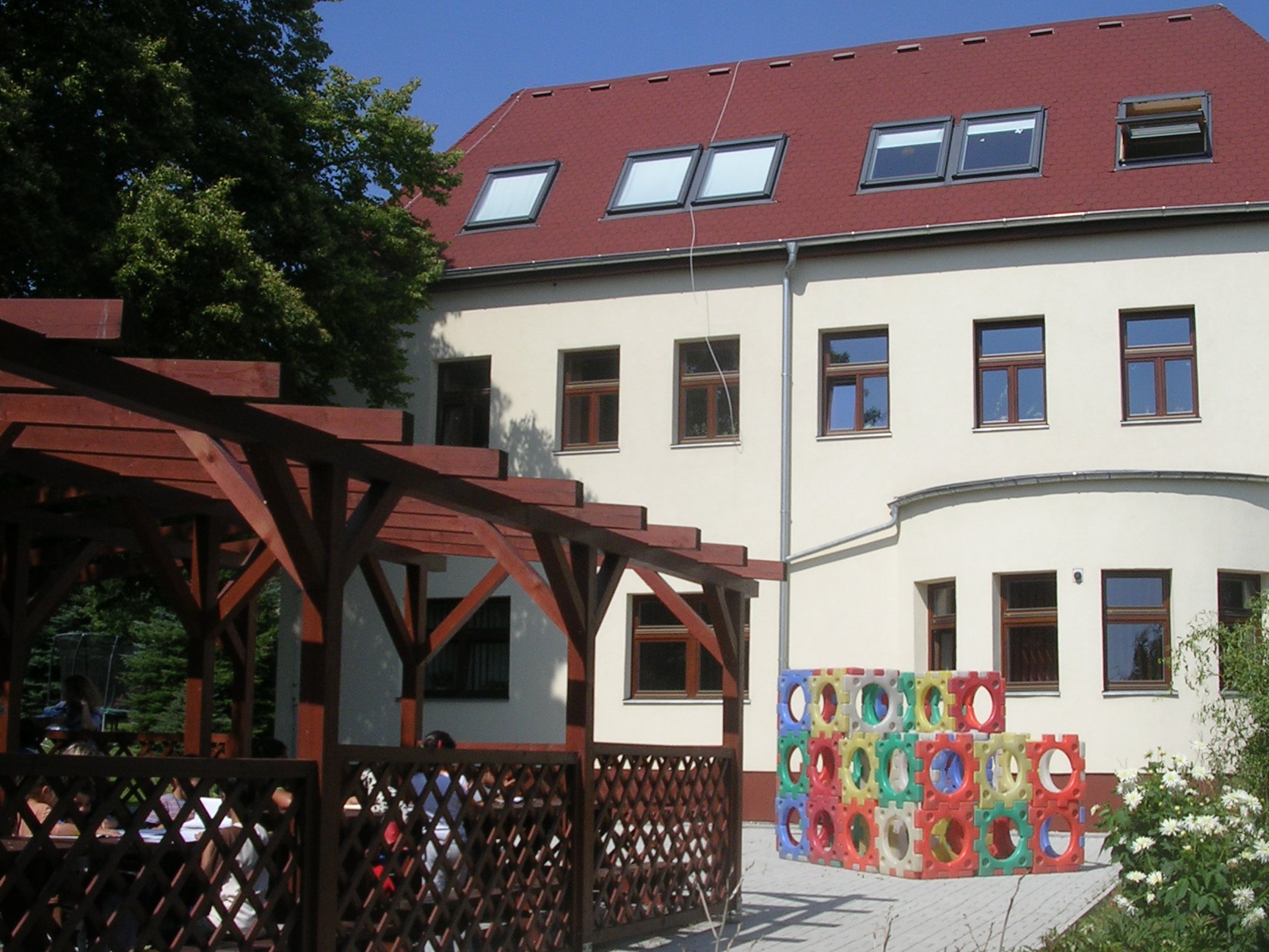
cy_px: 510
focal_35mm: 45
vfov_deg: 32.2
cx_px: 702
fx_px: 1650
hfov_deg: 42.0
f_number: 5.6
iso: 50
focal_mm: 5.8
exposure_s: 1/421
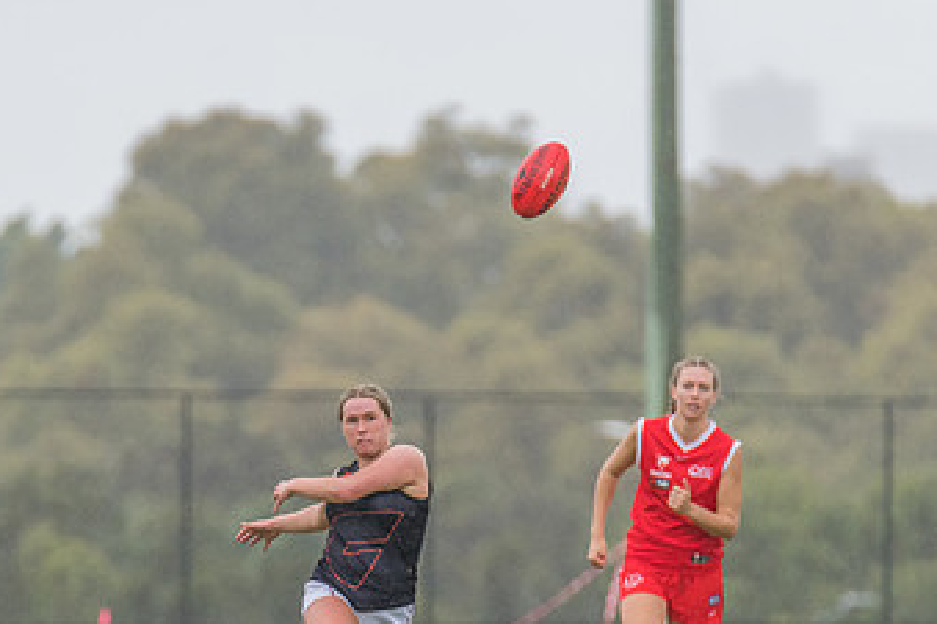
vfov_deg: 1.6
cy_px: 542
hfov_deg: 2.5
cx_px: 297
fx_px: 21705
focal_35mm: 834
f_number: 6.3
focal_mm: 460
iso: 1250
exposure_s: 1/1250
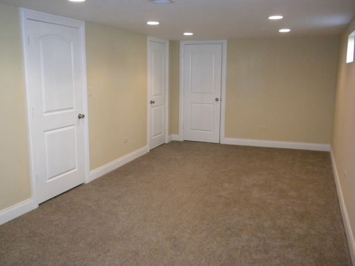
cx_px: 178
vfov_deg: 38.7
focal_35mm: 37
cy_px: 133
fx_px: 379
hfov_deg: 50.1
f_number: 3.5
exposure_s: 1/30
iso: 400
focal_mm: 6.6
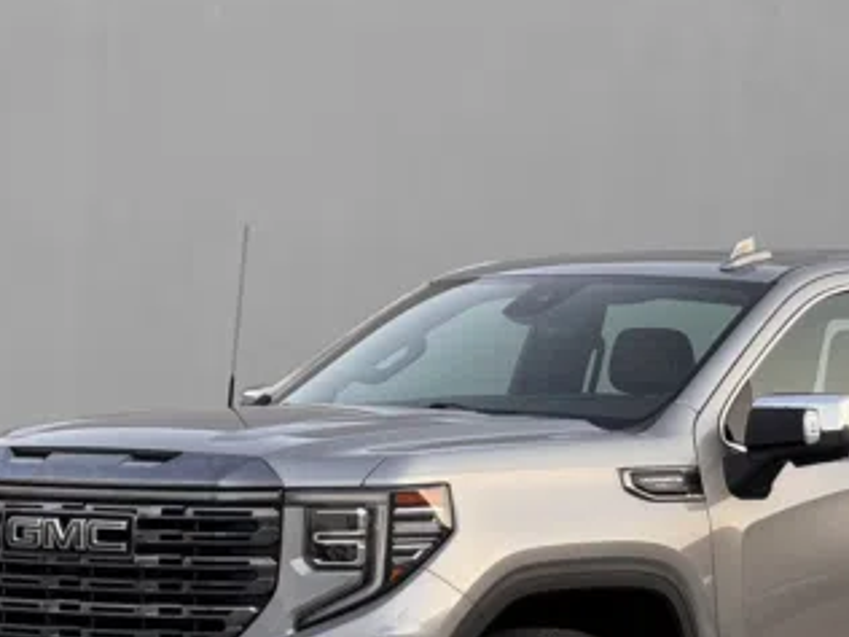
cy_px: 285
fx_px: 5960
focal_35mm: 243
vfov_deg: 6.1
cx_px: 742
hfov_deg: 8.1
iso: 50
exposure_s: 1/134
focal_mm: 15.66
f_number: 2.8
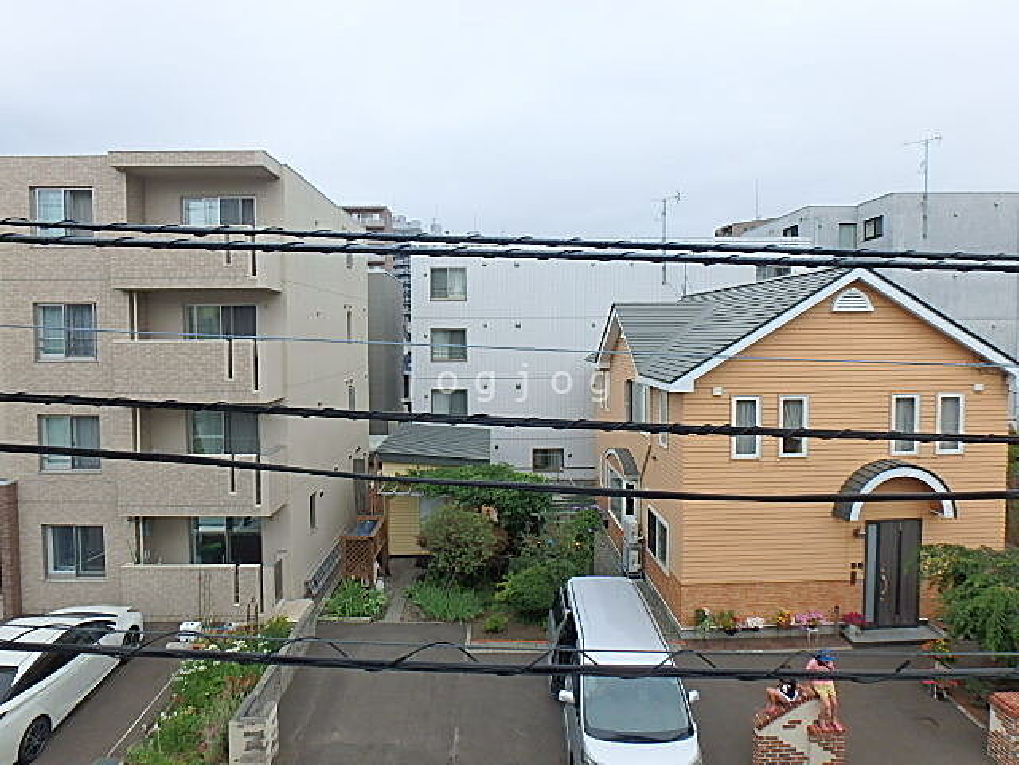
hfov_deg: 79.0
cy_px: 382
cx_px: 510
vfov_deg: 63.4
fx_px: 618
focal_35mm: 21
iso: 125
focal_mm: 3.7
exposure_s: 1/500
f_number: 6
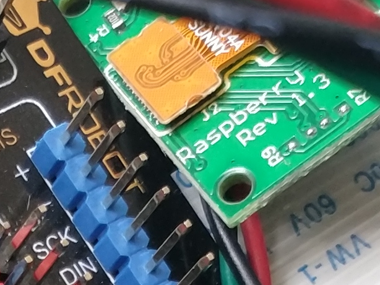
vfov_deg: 7.7
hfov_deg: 10.6
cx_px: -89
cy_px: 595
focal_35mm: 183
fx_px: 2008
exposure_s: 1/33
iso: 250
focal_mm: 4.73
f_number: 2.2
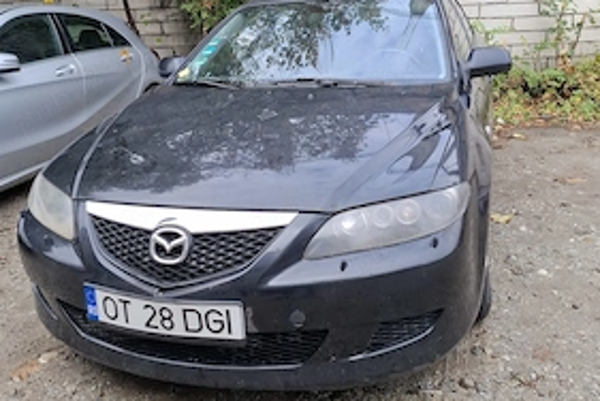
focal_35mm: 34
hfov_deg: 55.7
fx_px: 567
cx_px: 310
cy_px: 119
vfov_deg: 38.3
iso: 50
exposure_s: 1/924
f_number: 1.8
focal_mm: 5.54
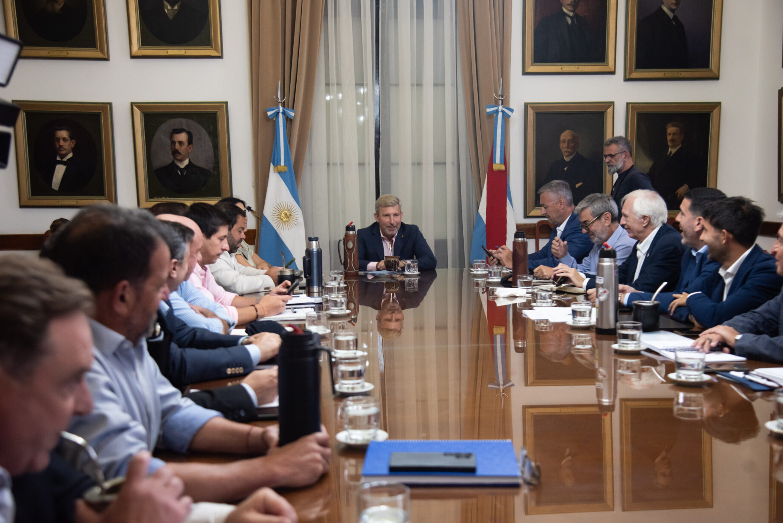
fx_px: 914
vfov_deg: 31.9
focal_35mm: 42
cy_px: 256
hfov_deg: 46.4
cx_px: 403
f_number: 4.5
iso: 1250
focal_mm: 40
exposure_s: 1/200
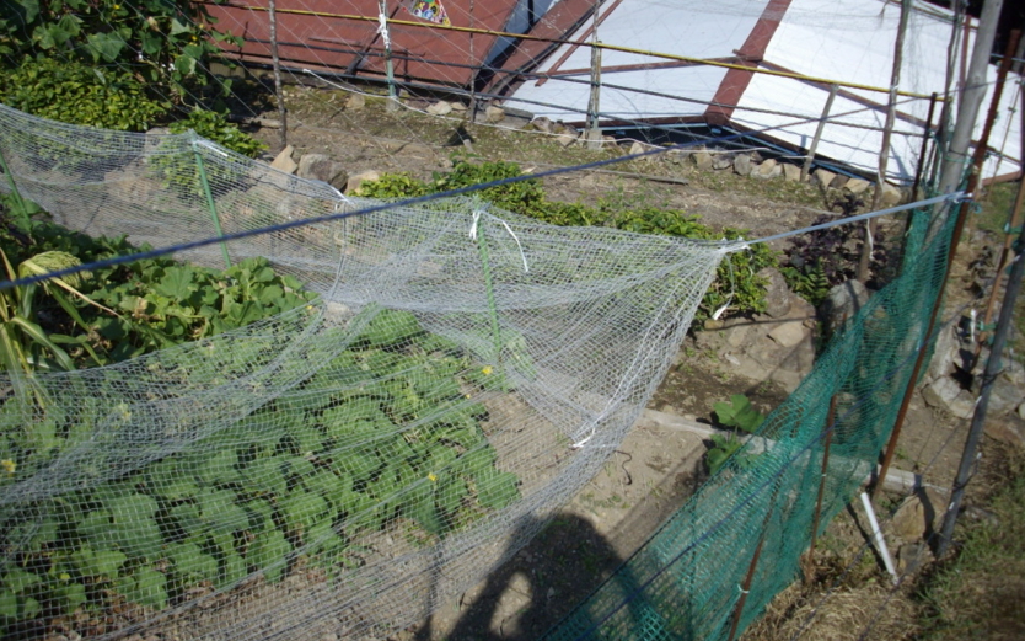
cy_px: 256
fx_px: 1117
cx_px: 512
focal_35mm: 40
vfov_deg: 31.9
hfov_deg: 49.3
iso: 80
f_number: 5.6
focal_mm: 6.2
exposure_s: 1/400
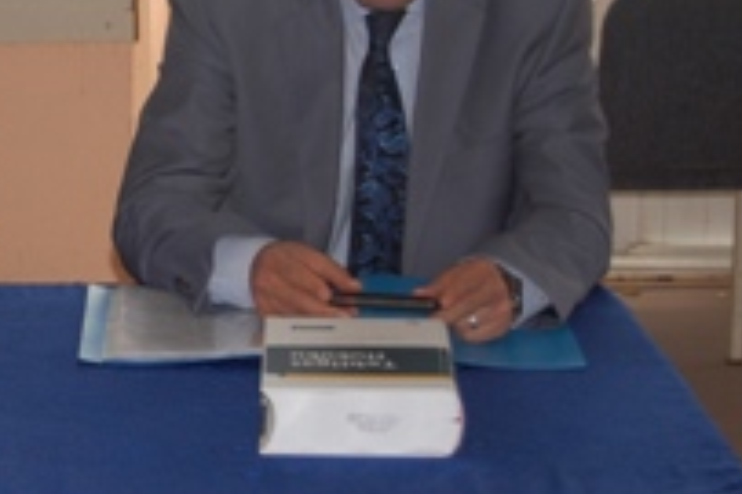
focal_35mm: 159
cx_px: -48
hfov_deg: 12.7
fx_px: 3274
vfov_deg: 8.6
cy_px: -4
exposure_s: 1/60
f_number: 5.6
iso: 400
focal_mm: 48
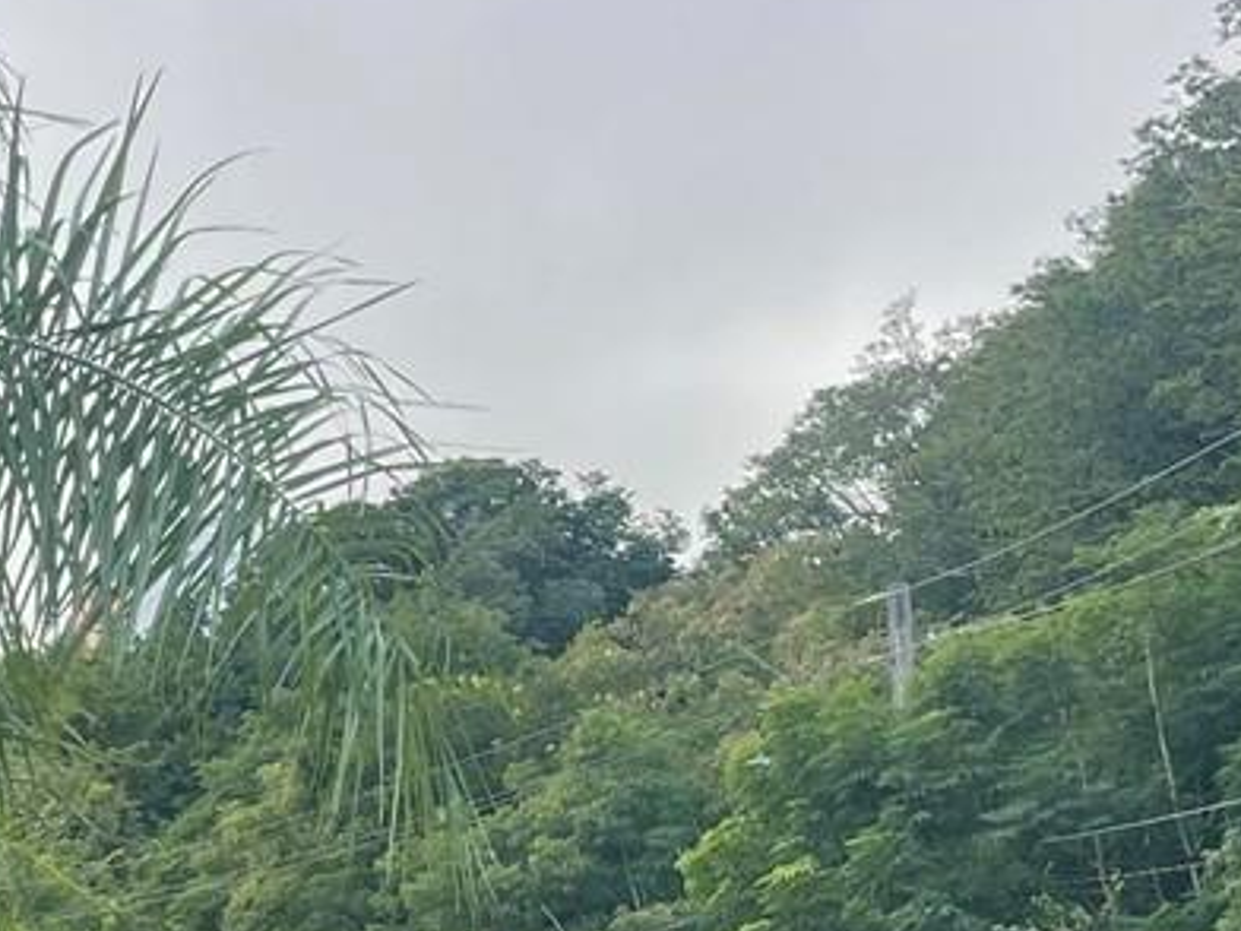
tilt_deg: +4.5
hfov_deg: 18.4
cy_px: 1295
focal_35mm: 102
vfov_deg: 13.8
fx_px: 3657
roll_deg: +1.6
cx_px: -193
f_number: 1.6
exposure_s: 1/368
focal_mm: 5.1
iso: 32
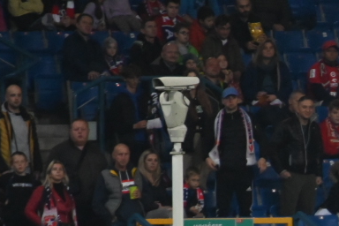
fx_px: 11902
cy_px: 350
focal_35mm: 1264
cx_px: 709
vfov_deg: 1.1
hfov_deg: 1.6
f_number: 5.6
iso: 6400
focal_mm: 300
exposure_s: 1/1000
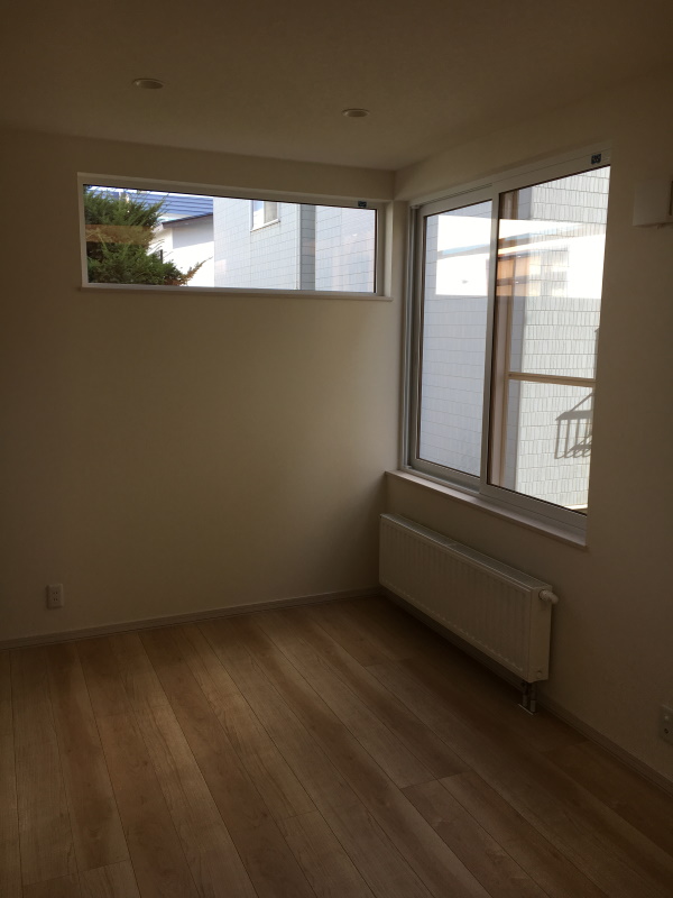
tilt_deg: -8.4
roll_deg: -0.8
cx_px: 336
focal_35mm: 29
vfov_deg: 61.7
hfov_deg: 48.2
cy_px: 449
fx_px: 752
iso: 25
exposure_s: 1/185
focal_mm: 4.15
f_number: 2.2
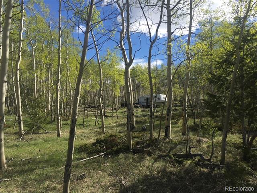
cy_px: 96
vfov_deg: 48.2
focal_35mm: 29
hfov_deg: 61.7
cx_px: 128
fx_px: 215
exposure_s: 1/1522
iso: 32
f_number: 2.2
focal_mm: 4.15
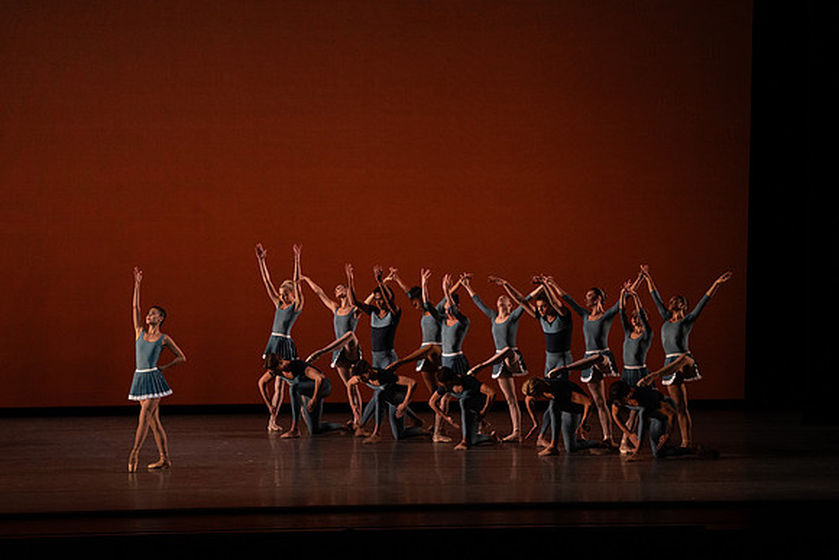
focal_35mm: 164
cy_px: 280
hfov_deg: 12.5
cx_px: 420
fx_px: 3823
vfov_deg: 8.4
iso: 5000
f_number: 9
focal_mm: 164
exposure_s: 1/400
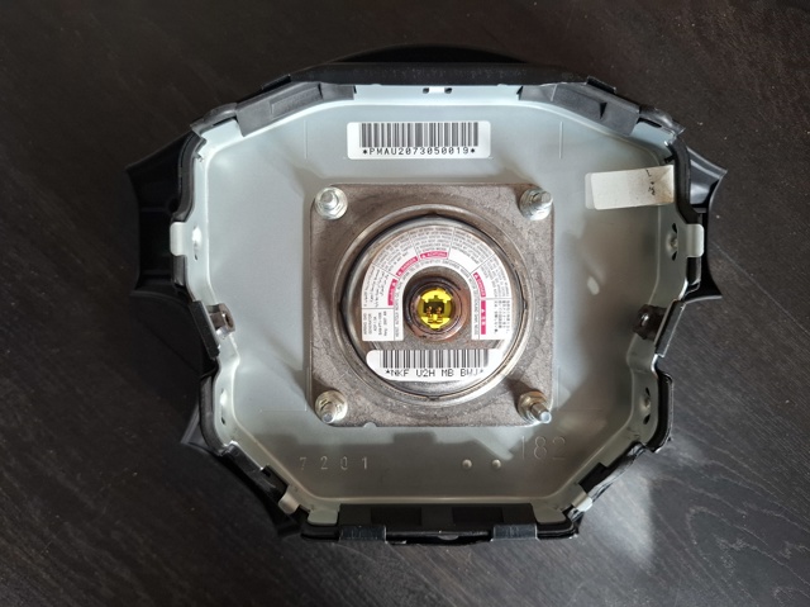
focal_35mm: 23
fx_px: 538
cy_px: 304
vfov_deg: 58.8
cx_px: 405
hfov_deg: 74.0
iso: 160
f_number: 1.8
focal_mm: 5.54
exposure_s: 1/100
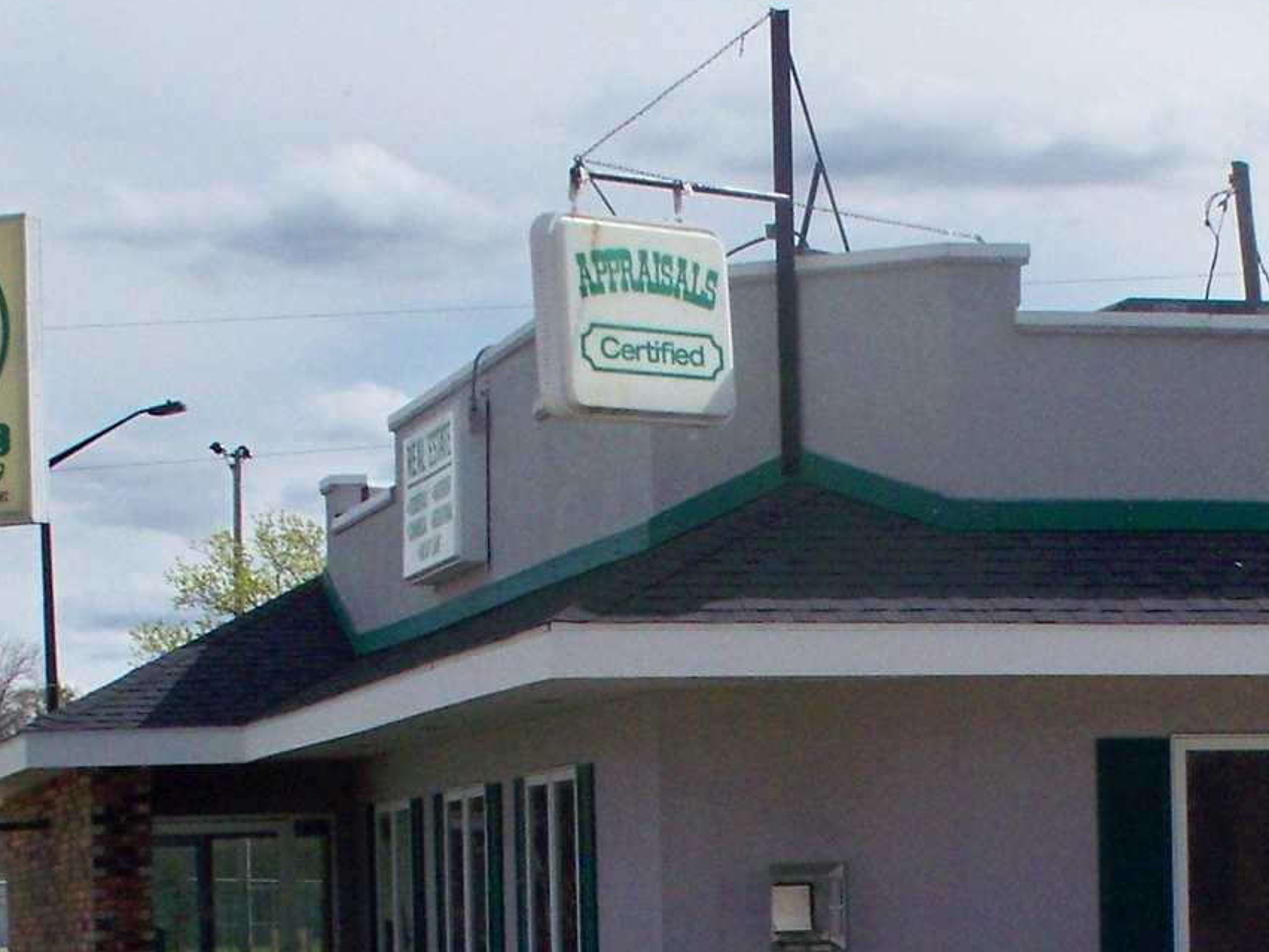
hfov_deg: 15.5
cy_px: 1191
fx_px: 4620
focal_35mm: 126
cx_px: 995
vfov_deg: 11.5
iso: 125
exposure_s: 1/1250
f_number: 4.8
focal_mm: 7.54
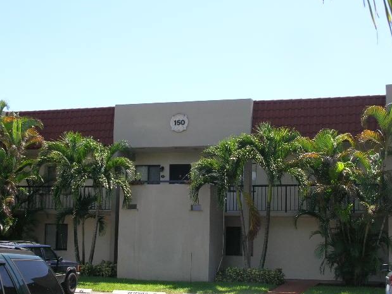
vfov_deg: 24.4
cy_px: 150
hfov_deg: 32.2
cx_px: 193
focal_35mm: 60
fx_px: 679
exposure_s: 1/104
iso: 50
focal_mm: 9.7
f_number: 5.9
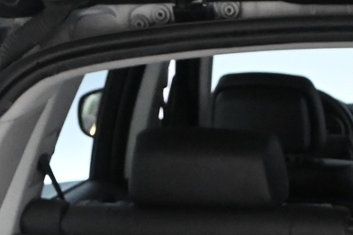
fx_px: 1186
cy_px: 472
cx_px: 433
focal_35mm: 121
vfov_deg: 10.4
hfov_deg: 16.2
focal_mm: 19.5
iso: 6400
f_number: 5.6
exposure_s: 1/100
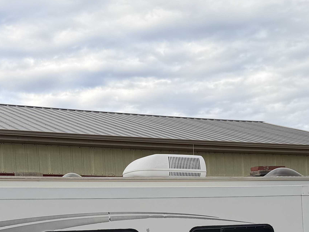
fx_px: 714
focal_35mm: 80
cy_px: 272
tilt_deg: +0.3
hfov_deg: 24.4
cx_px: 193
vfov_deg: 17.6
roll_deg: +2.8
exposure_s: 1/979
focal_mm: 6.76
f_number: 1.78
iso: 80
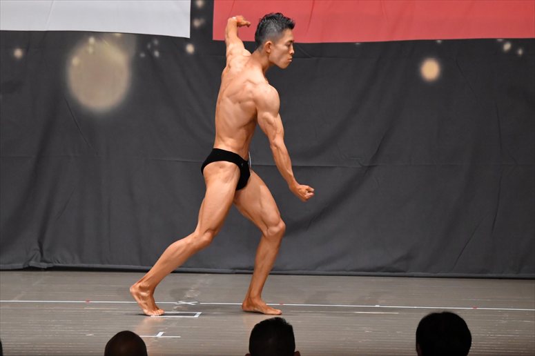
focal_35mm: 240
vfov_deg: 5.7
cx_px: 268
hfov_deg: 8.6
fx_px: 3565
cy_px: 178
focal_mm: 160
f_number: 5.6
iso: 6400
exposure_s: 1/400
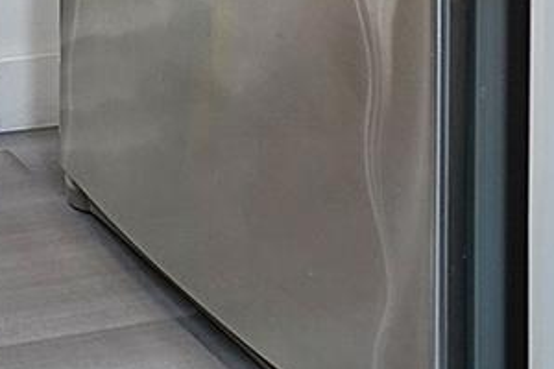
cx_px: -323
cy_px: -515
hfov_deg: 20.8
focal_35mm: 80
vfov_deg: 13.0
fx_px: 1231
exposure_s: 1/25
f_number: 5.6
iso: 320
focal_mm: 10
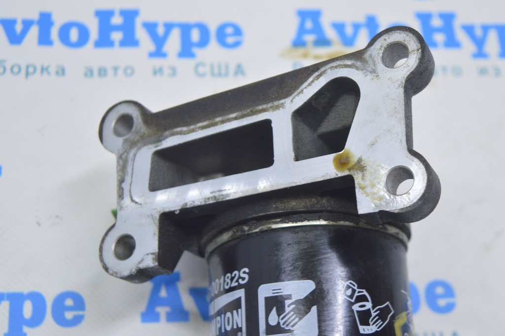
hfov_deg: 31.9
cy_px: 168
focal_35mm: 63
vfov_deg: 21.5
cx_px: 252
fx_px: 883
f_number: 5.6
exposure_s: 1/20
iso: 400
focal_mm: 42
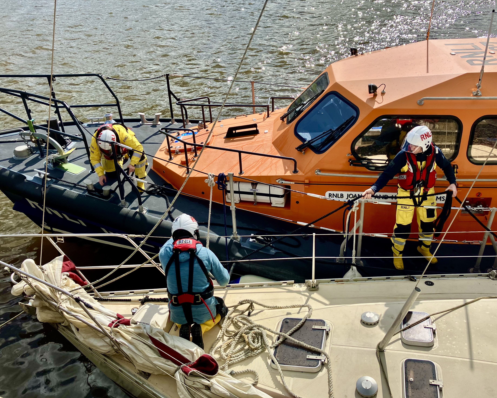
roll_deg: +1.8
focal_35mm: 30
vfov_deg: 48.5
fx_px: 441
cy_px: 196
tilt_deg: -30.6
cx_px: 255
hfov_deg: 58.8
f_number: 1.8
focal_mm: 3.99
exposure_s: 1/2088
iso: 32
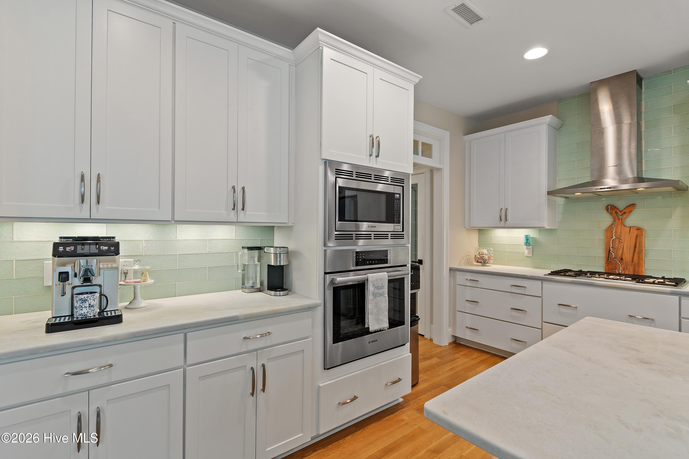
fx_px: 306
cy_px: 230
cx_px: 344
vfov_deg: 73.7
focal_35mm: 16
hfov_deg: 96.7
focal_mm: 11
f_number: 4.8
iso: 100
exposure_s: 1/3
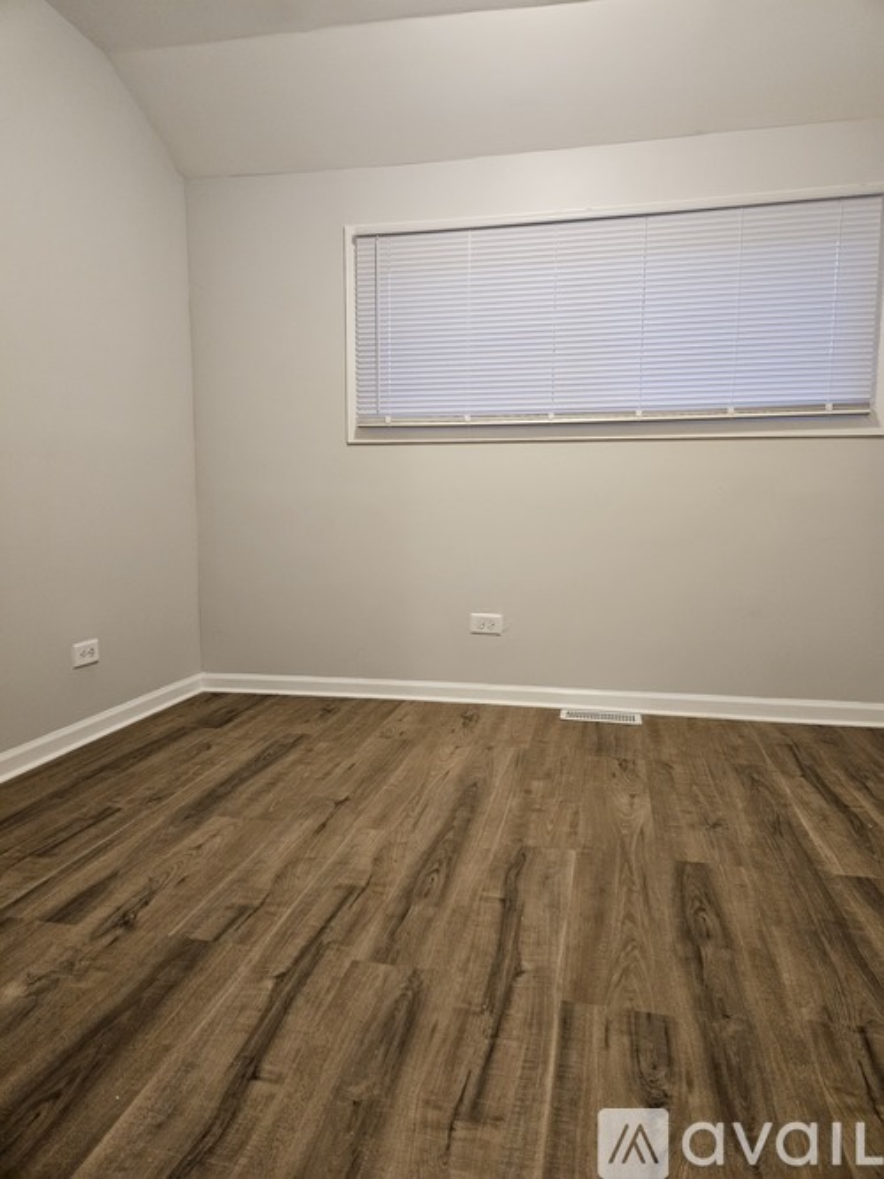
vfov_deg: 73.9
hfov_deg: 58.9
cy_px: 590
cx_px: 442
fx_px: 783
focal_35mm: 23
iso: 500
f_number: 1.8
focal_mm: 5.4
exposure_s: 1/120
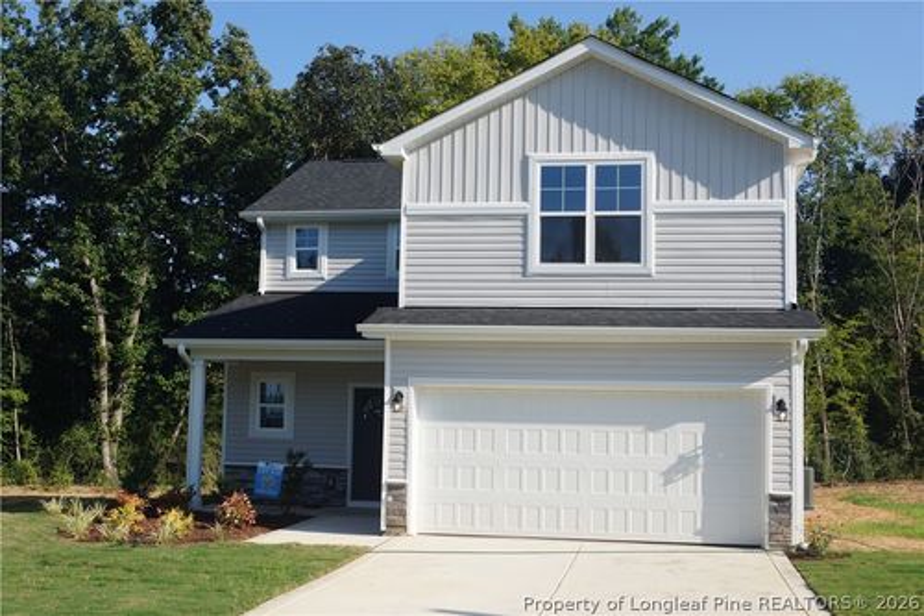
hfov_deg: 46.4
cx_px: 462
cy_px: 308
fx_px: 1078
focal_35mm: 42
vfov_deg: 31.9
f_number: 13
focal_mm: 28
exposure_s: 1/125
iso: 100
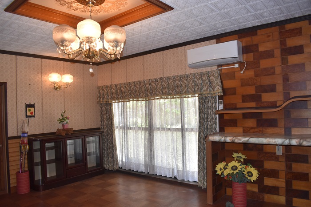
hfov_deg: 67.4
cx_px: 156
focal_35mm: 27
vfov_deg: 47.9
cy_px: 104
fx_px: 233
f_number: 5.6
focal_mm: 18
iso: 800
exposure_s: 1/125
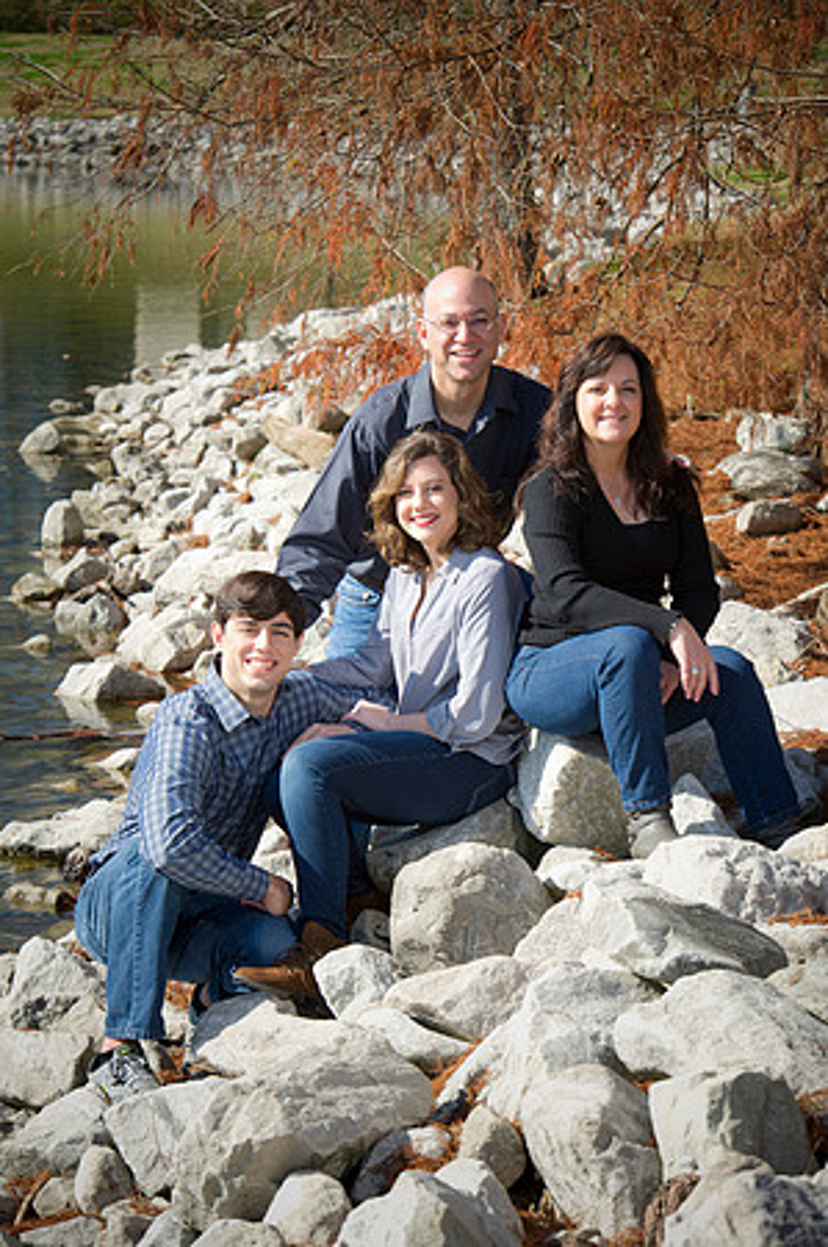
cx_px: 414
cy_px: 624
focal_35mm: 120
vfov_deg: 17.1
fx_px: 4149
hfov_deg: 11.4
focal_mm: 120
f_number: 7.1
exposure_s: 1/250
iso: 200
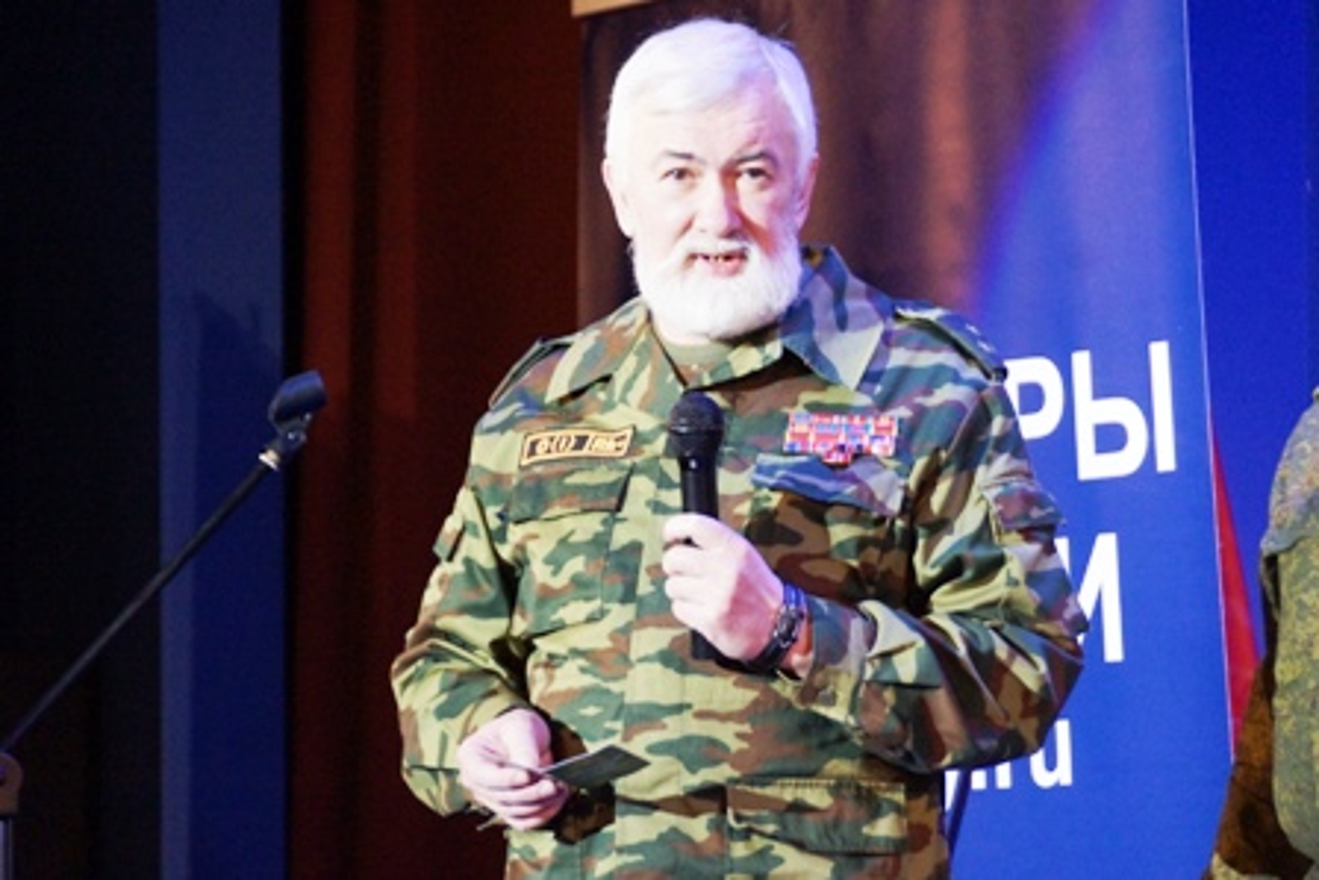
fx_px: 7421
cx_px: 660
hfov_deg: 10.2
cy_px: 440
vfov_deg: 6.8
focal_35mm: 202
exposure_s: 1/80
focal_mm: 135
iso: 2500
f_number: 5.6
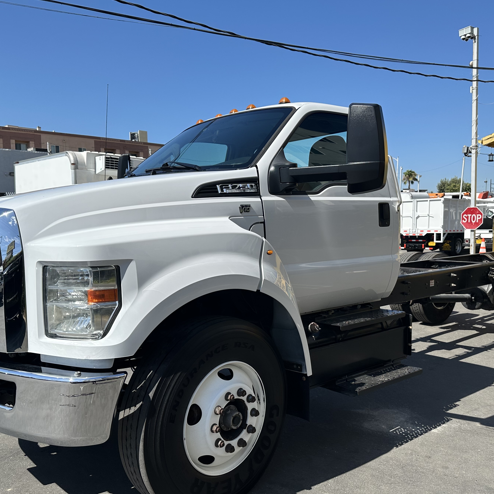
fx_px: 517
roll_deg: +0.2
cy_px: 274
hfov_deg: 51.1
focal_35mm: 32
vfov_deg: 51.0
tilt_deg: -5.8
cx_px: 265
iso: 80
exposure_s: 1/5000
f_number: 1.78
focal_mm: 6.86
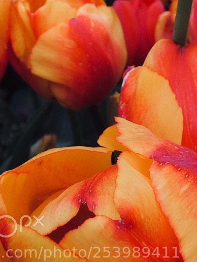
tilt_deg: -16.5
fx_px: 660
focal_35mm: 87
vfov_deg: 20.1
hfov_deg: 16.5
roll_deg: +0.6
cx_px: 218
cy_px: -102
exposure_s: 1/160
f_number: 2.2
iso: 32
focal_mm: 4.15
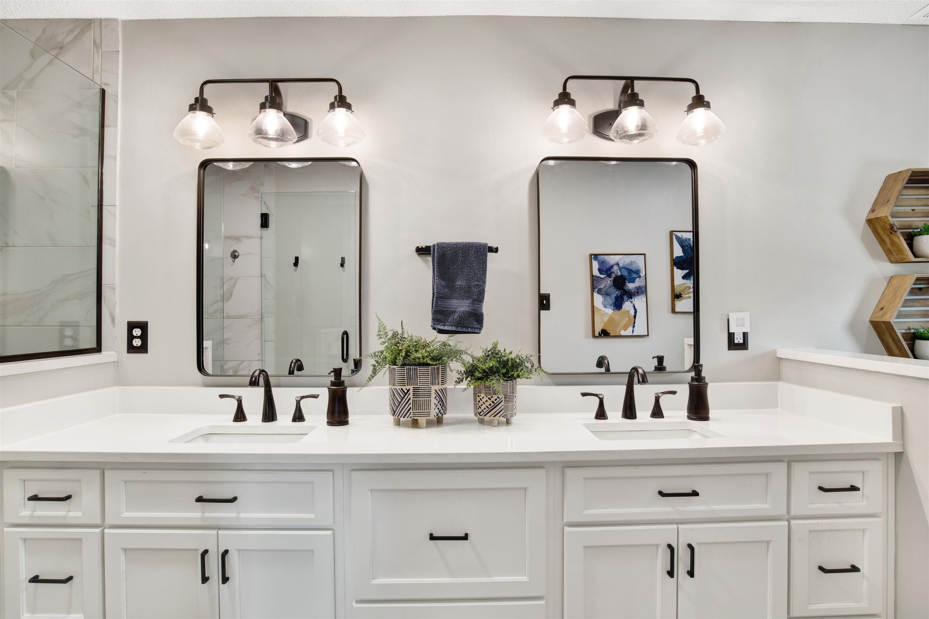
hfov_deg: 84.0
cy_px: 310
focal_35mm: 20
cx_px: 464
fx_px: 516
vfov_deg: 61.9
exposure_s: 1/4
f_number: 11
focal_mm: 20
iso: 200
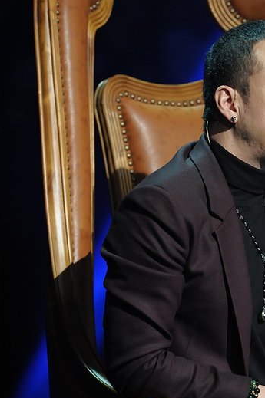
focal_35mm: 343
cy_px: 153
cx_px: 243
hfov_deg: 4.0
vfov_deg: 6.0
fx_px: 3795
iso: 2000
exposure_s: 1/320
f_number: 4
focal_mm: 185
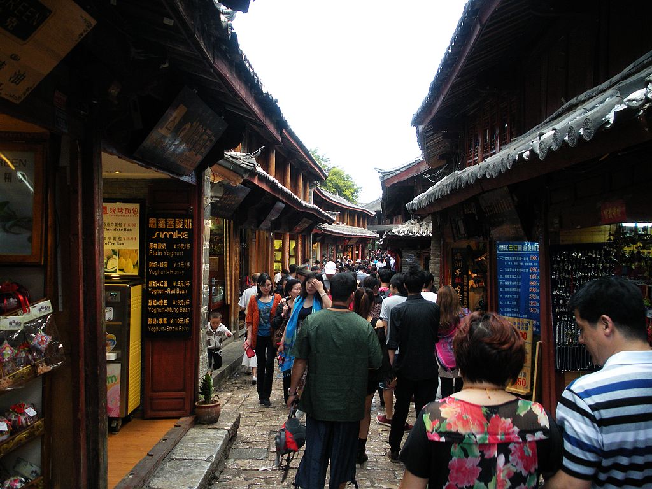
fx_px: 678
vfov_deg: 39.7
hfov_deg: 51.4
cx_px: 326
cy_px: 244
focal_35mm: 36
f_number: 3.5
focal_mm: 6.3
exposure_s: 1/59.8
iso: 168
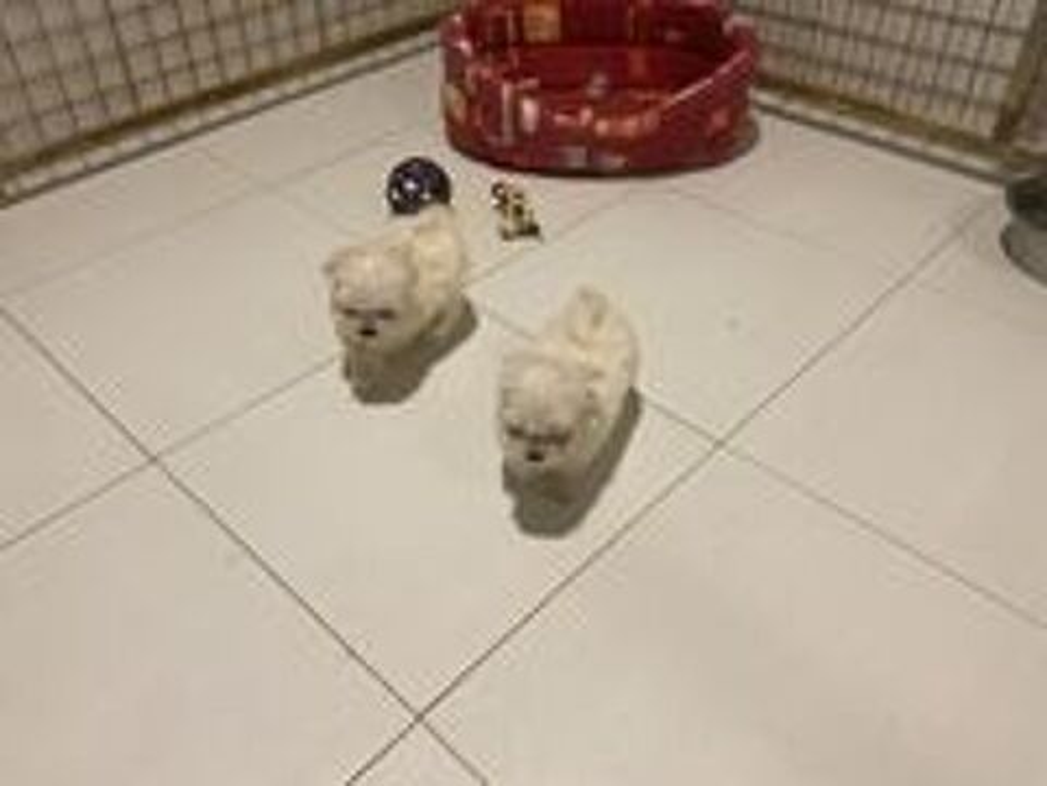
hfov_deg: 61.7
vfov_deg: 48.2
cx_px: 524
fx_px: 877
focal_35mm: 29
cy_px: 393
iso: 64
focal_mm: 3
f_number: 1.8
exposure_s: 1/50
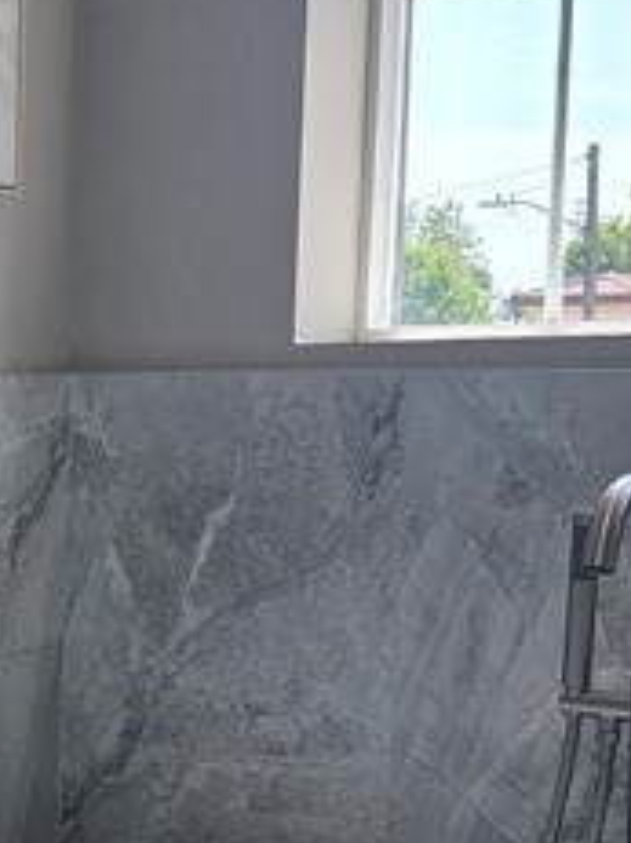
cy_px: 675
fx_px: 2481
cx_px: -587
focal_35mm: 102
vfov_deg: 19.1
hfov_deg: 12.8
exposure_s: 1/563
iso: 80
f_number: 1.8
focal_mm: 5.4
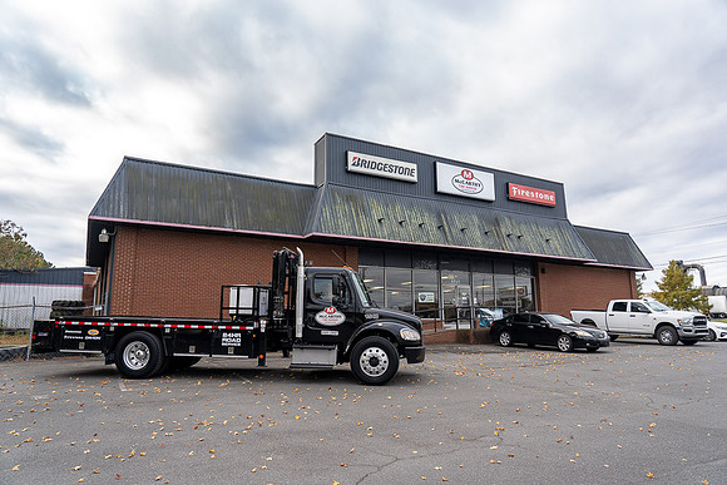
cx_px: 364
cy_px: 242
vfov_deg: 53.2
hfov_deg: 73.7
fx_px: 485
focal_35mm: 24
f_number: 4
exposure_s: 1/250
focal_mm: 24
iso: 250
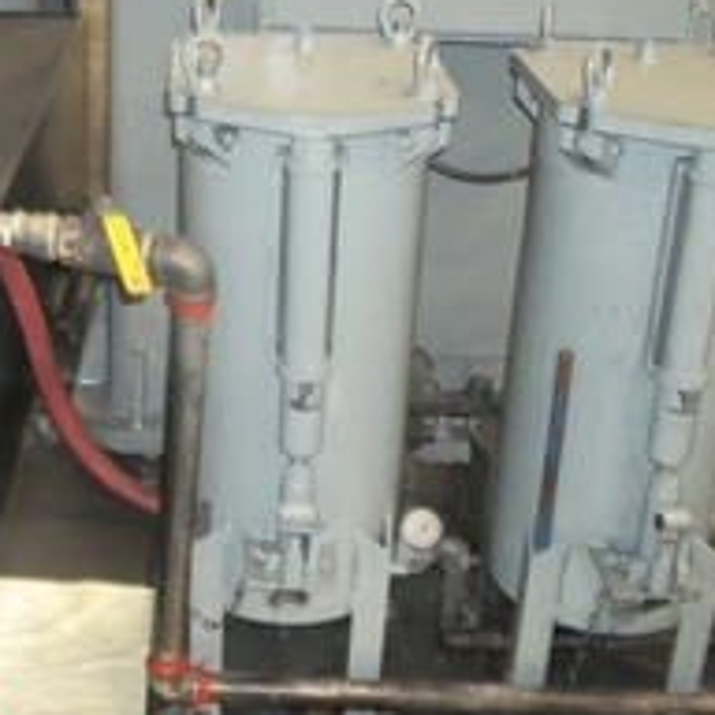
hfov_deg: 28.3
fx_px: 1379
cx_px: 112
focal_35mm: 59
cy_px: 268
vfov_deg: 29.0
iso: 250
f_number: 2.9
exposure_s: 1/30
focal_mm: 5.7
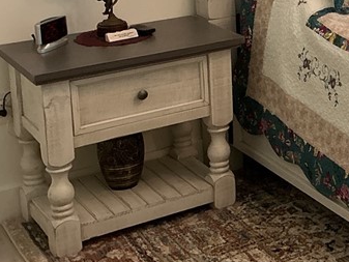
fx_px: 888
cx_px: 495
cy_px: -37
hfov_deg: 19.8
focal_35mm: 88
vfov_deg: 16.2
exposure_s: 1/60
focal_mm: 3
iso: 50
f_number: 1.8
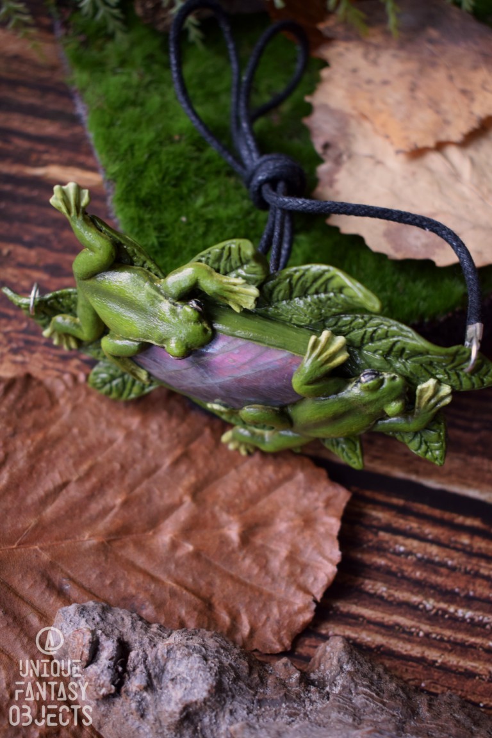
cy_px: 369
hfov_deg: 28.9
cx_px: 246
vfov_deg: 42.3
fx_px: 953
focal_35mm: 46
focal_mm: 31
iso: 560
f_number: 4.2
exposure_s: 1/60
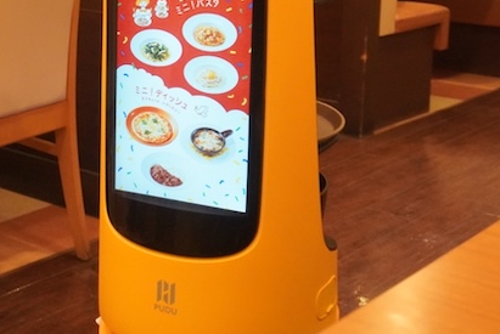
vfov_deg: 18.4
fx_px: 1015
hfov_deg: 27.3
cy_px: 21
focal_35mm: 73
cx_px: 124
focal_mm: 25
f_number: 4.5
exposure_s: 1/160
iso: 5000
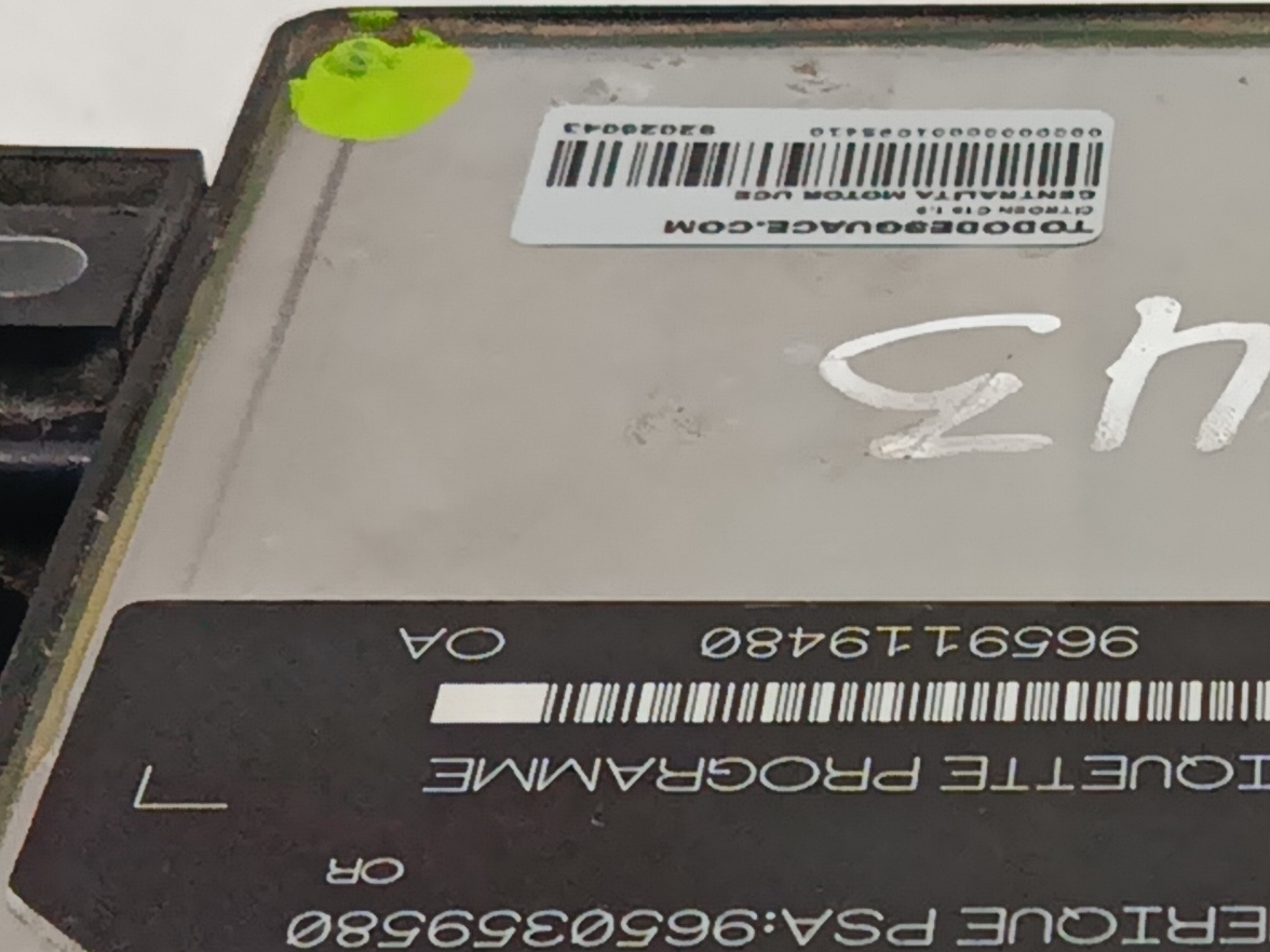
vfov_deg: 10.8
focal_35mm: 136
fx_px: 4990
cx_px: 1482
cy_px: 887
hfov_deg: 14.1
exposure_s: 1/100
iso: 1089
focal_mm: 5.24
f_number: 1.7
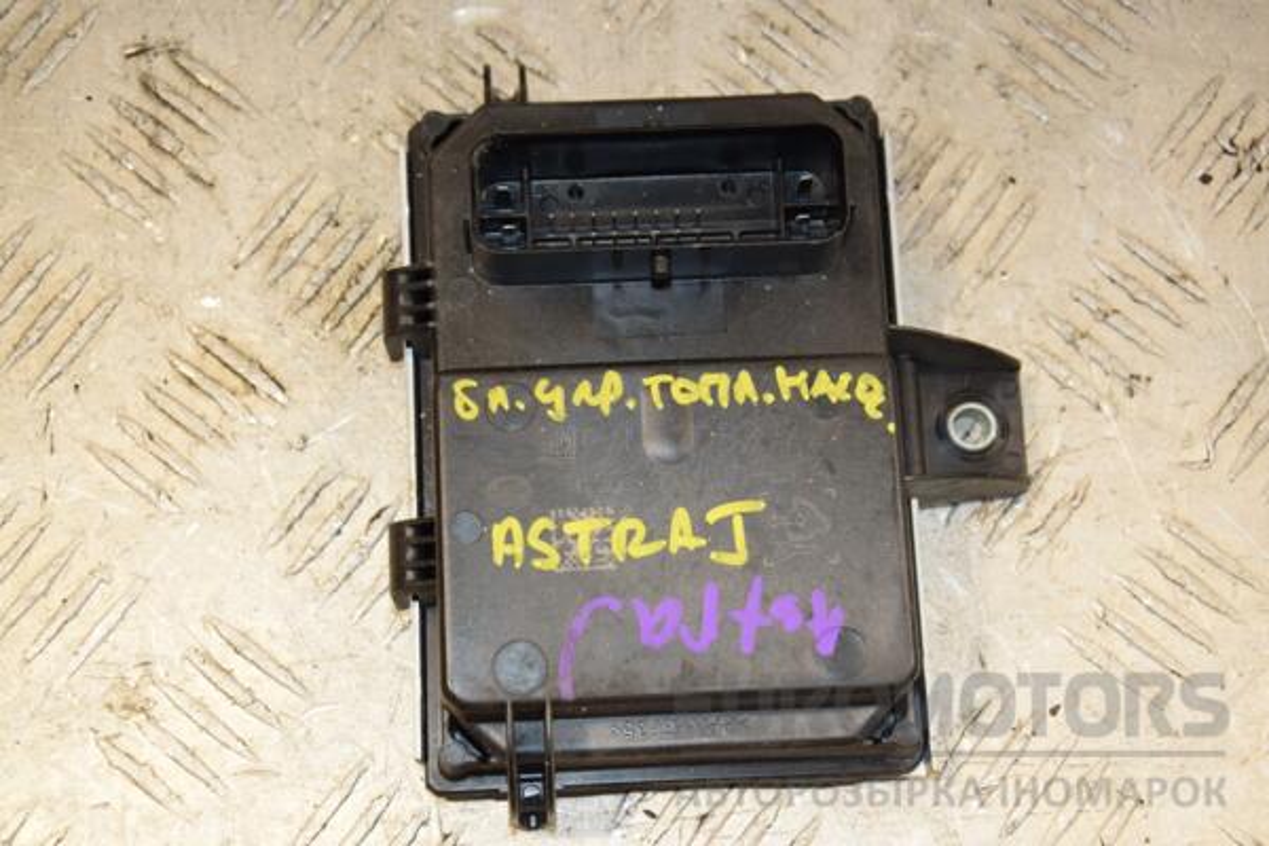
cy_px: 423
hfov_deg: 27.0
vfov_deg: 18.2
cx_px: 634
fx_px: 2644
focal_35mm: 75
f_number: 6.3
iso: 800
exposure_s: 1/200
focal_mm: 50
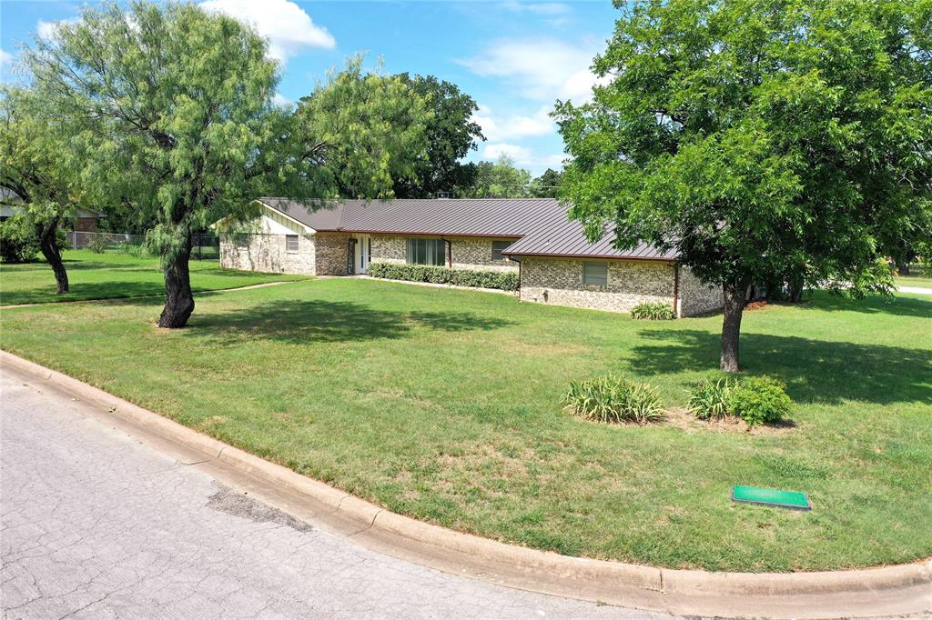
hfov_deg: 65.5
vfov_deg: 46.4
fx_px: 725
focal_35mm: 28
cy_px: 310
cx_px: 466
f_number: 5.6
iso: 100
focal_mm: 10.26
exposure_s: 1/400
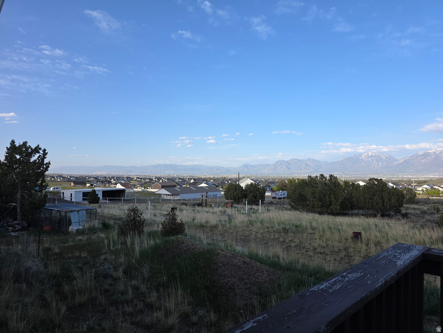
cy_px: 166
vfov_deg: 58.9
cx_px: 222
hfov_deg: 73.9
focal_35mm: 23
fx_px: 294
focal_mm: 6.3
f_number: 1.7
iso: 12
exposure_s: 1/445
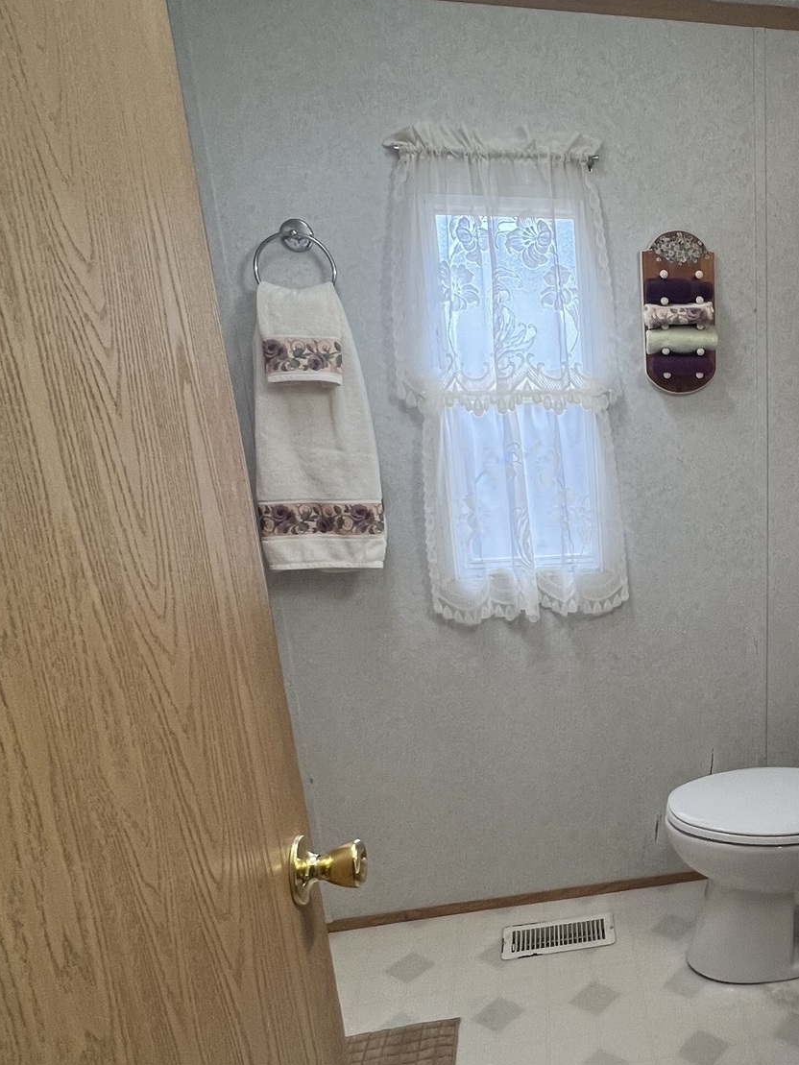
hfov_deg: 45.2
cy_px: 615
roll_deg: -0.1
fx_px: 831
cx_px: 760
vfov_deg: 65.0
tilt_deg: -16.5
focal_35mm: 27
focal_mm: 1.57
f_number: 1.8
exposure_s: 1/120
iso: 125
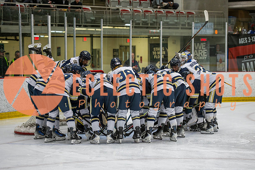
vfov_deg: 12.7
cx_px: 135
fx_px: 765
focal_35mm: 108
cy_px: 85
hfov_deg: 18.9
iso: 2000
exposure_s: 1/640
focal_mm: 98
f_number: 3.2
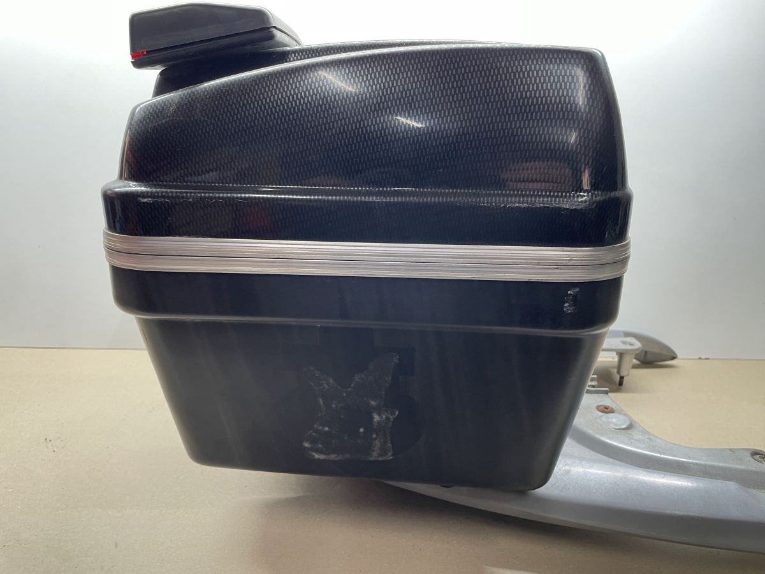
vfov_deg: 53.1
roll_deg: -2.0
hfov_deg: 67.3
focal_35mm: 26
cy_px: 287
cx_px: 382
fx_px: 575
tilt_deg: -14.7
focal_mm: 4.2
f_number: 1.6
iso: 100
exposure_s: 1/50
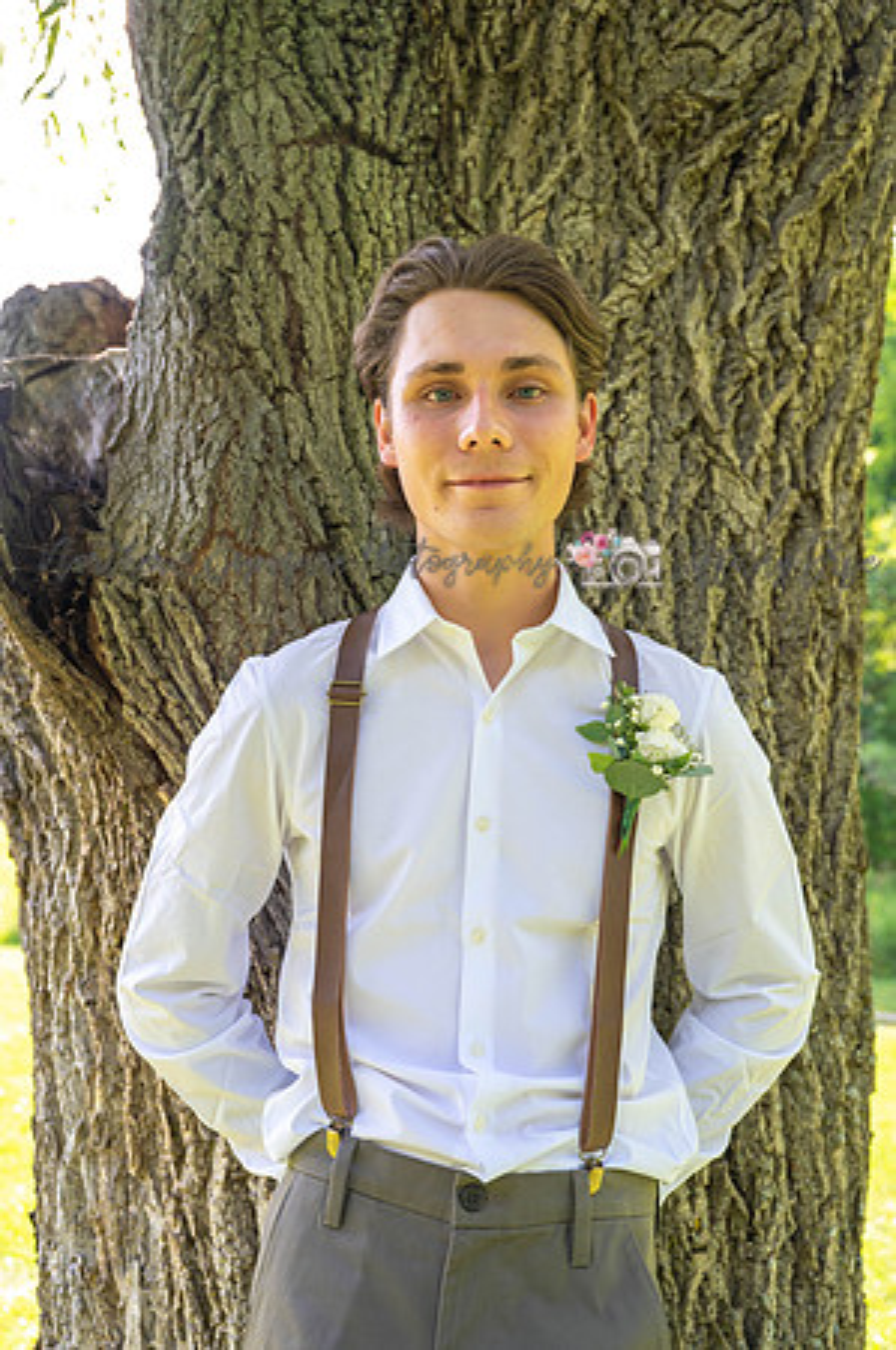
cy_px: 675
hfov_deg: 39.9
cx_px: 448
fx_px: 1235
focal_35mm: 33
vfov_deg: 57.3
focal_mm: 33
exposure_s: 1/250
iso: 320
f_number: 4
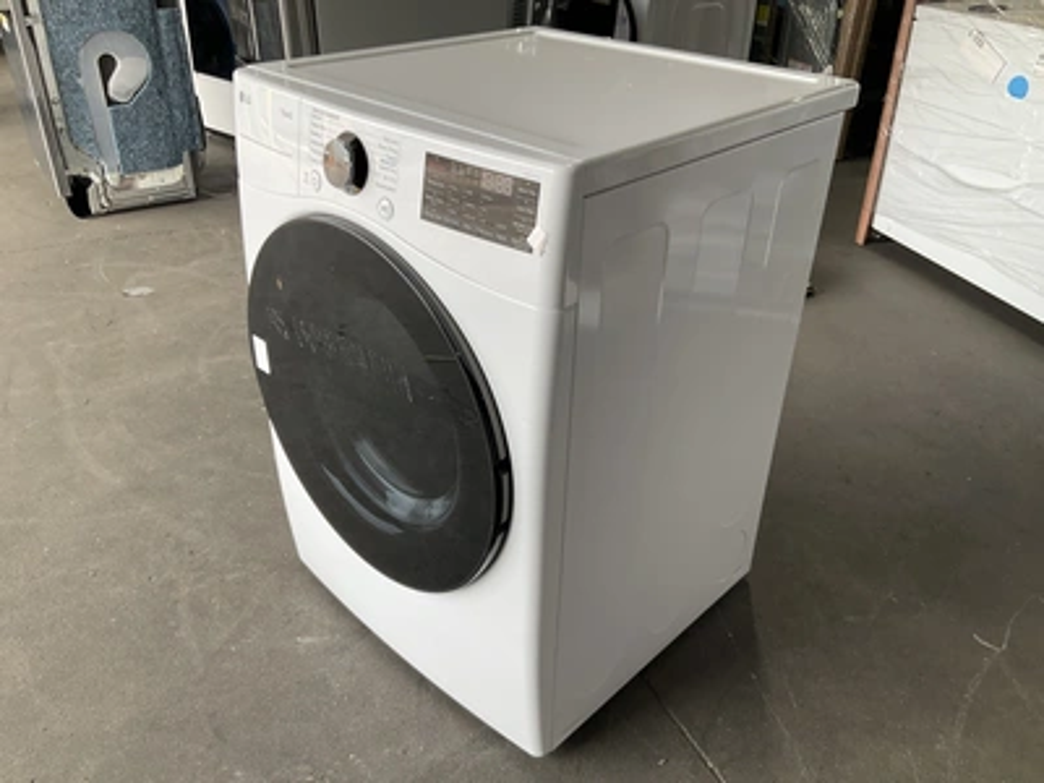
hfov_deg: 61.7
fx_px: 875
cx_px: 522
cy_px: 392
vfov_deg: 48.2
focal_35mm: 29
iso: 20
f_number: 1.8
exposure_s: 1/122
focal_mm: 3
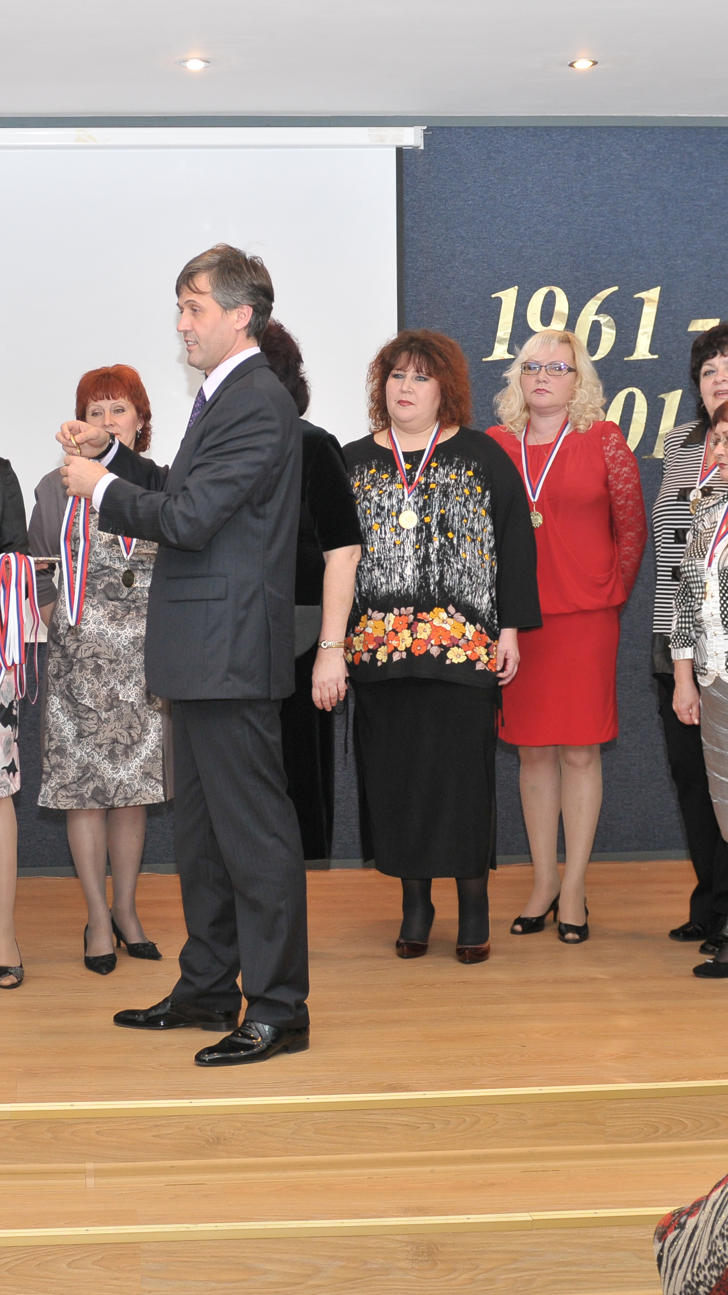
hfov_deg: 20.8
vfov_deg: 36.6
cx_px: 118
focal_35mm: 57
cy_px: 645
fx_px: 1956
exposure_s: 1/100
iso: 320
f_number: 3.5
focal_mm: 24
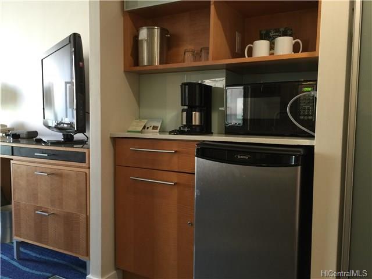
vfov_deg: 48.2
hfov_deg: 61.7
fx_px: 312
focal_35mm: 29
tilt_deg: -3.1
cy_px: 140
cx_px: 186
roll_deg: -1.3
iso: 80
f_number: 2.2
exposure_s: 1/15
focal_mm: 4.15
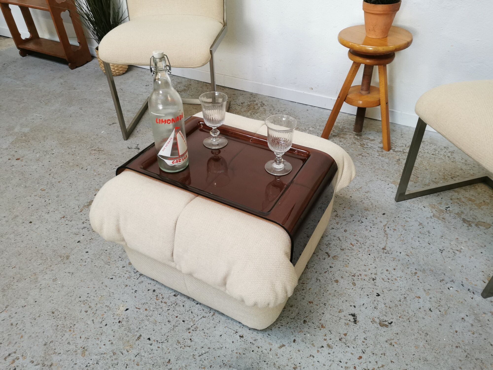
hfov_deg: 65.3
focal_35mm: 27
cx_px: 246
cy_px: 185
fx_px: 385
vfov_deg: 51.4
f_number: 1.8
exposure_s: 1/50
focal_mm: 5.58
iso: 160
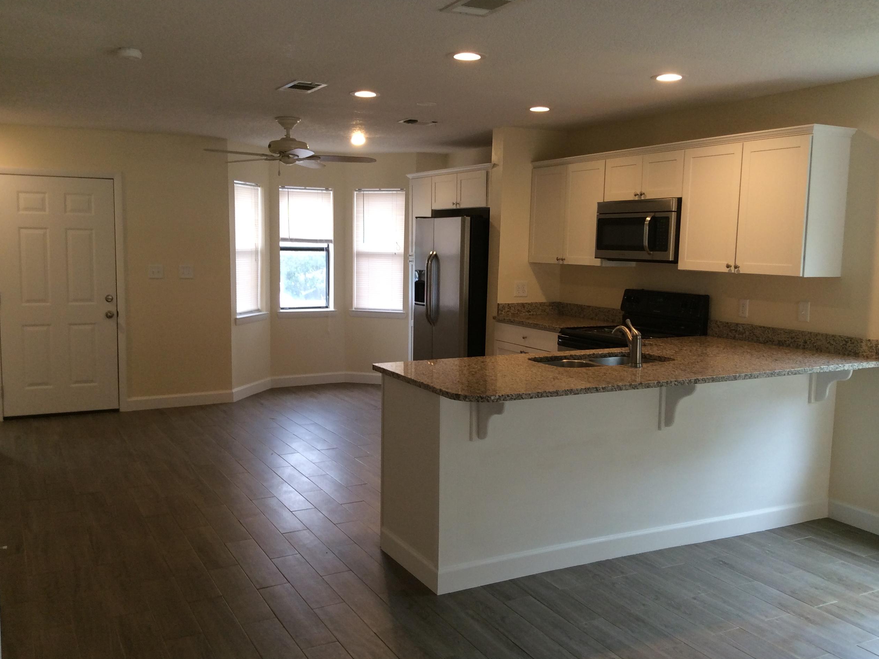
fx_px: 838
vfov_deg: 42.9
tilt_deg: -6.4
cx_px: 430
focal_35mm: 33
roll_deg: -0.6
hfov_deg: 55.4
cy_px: 324
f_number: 2.4
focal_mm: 3.3
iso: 50
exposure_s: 1/24
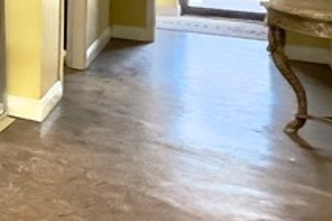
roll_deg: -0.8
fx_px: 599
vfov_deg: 18.9
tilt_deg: +0.2
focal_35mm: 65
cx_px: -309
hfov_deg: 19.7
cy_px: -92
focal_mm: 1.57
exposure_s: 1/120
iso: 160
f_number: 1.8
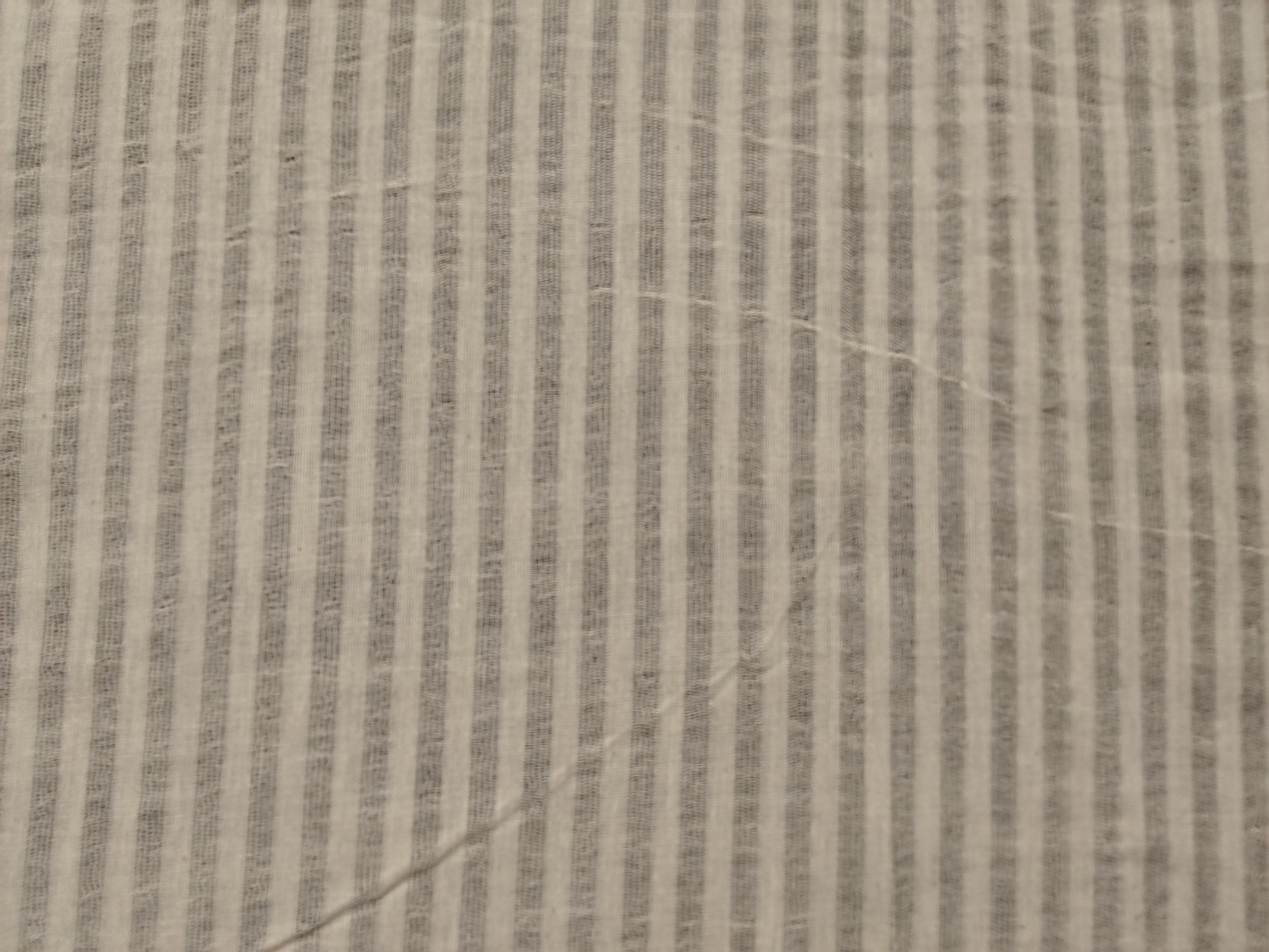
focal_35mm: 26
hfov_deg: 67.3
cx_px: 634
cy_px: 476
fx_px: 953
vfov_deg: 53.1
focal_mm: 2.78
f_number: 2
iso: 80
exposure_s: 1/100
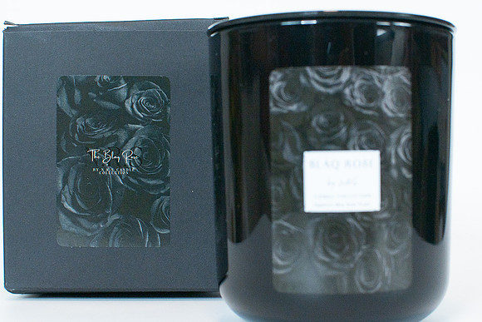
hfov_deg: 33.3
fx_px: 805
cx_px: 275
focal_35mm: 60
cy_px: 160
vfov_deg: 22.6
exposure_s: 1/200
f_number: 6.3
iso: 200
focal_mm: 35
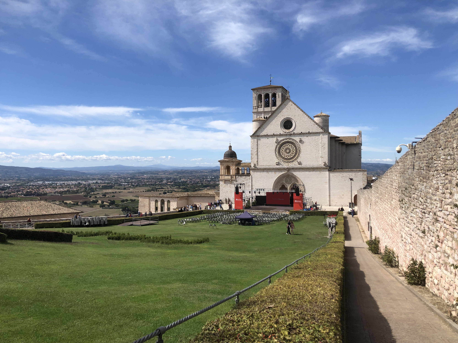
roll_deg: +0.9
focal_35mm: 28
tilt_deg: -1.4
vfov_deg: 49.7
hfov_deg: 63.4
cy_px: 172
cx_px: 229
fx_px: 370
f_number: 1.8
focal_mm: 4
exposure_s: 1/2703
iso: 20
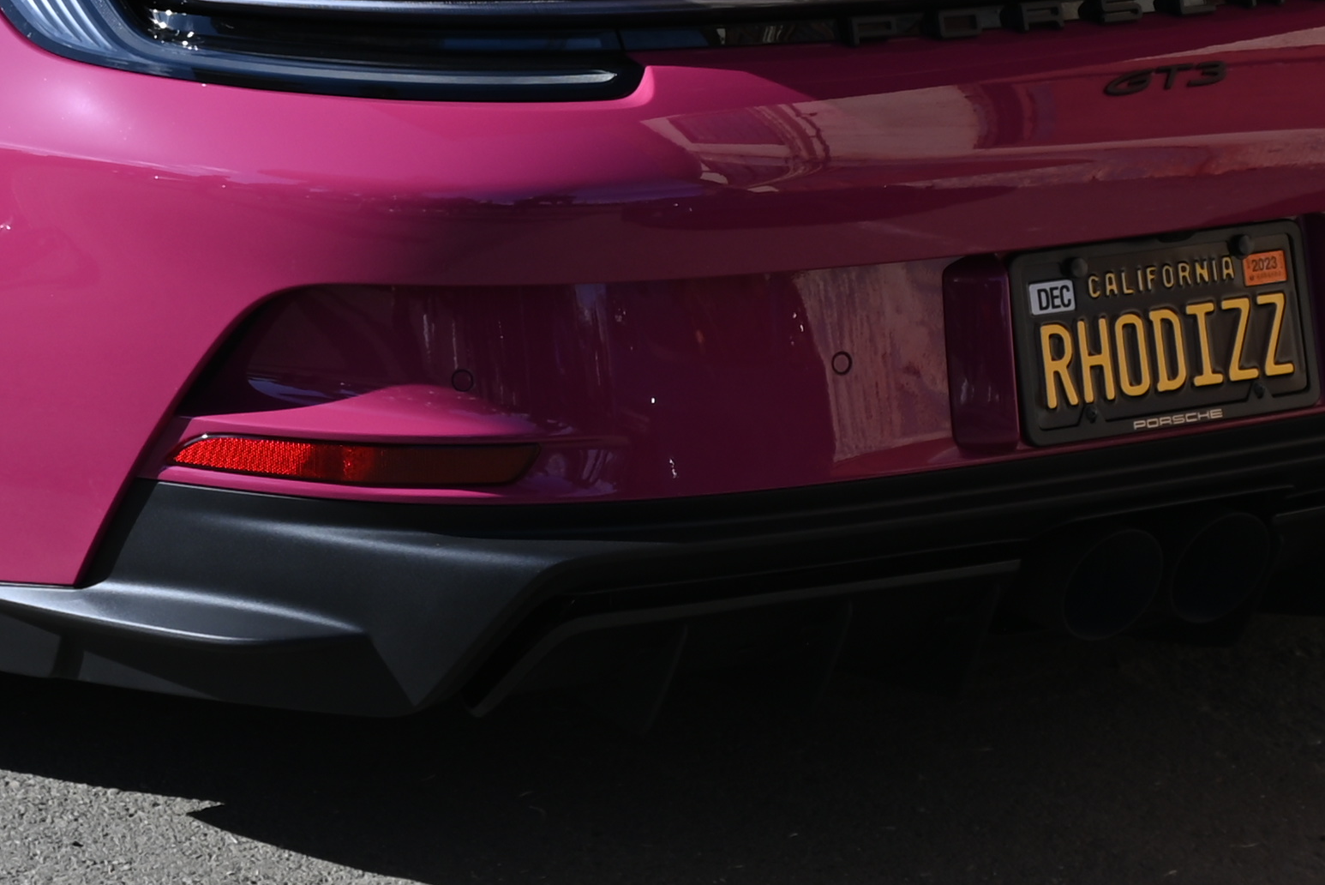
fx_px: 5302
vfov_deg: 9.4
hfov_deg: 14.2
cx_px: 302
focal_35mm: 144
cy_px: -229
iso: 100
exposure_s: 1/320
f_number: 6.3
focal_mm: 37
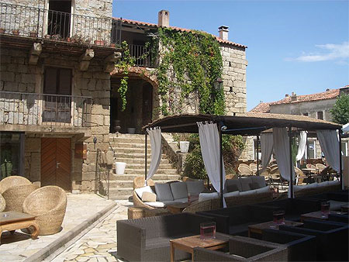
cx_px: 174
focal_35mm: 35
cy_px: 131
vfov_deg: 40.7
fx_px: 353
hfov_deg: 52.6
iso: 80
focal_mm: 5.8
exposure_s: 1/500
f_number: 4.3
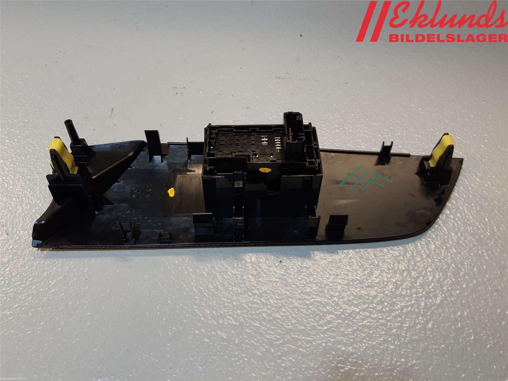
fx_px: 382
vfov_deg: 53.1
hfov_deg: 67.3
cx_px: 254
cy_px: 190
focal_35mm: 26
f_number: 1.7
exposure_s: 1/50
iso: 40
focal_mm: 3.93
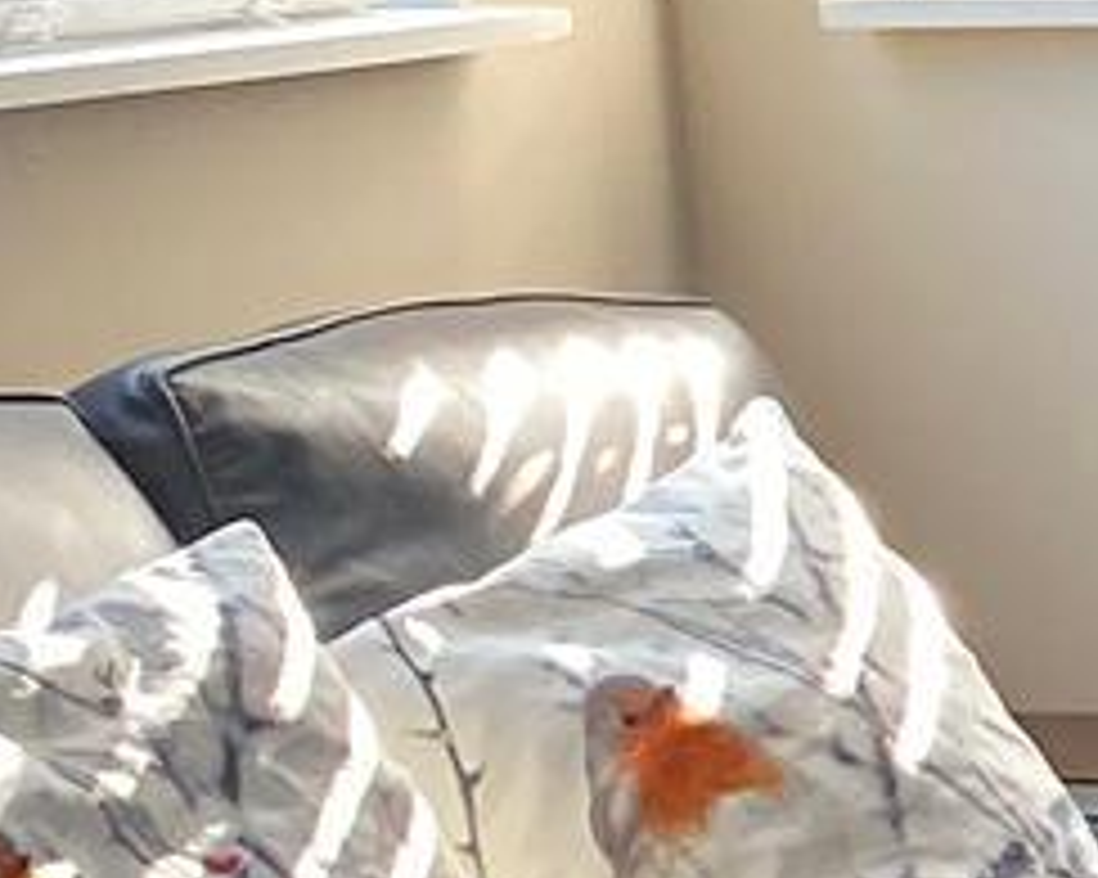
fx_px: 6919
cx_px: 3303
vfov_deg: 7.2
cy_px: 1049
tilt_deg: -9.4
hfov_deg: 7.8
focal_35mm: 213
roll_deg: +0.6
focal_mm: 4.25
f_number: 1.8
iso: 160
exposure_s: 1/60
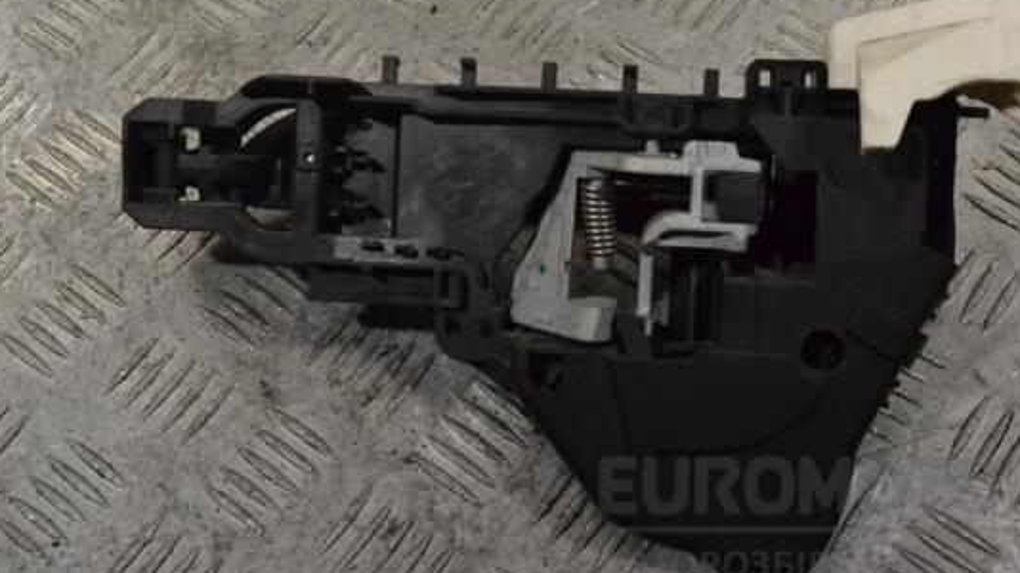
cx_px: 563
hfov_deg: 39.1
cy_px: 231
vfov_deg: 22.6
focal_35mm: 53
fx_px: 1433
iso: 3200
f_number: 10
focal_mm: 30
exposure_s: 1/400
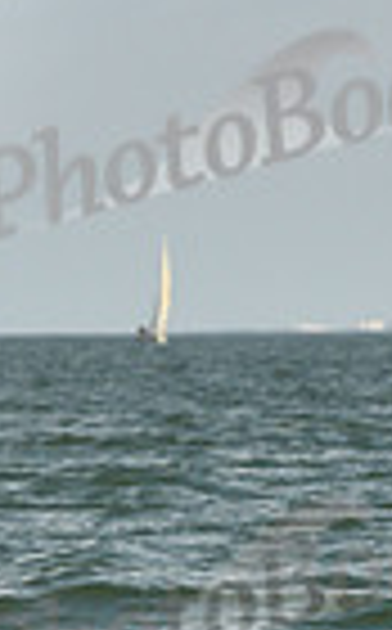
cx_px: -257
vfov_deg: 2.5
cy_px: 421
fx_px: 14521
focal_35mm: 846
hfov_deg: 1.5
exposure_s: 1/1250
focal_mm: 200
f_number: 8
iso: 400
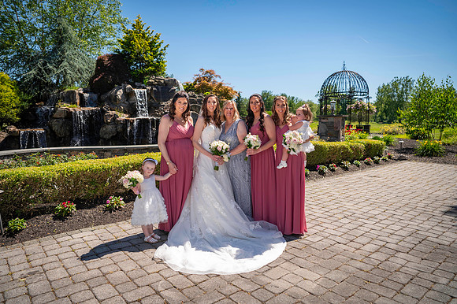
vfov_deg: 53.1
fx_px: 304
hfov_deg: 73.8
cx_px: 228
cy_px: 152
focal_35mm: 24
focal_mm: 24
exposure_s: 1/1250
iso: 100
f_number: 3.2
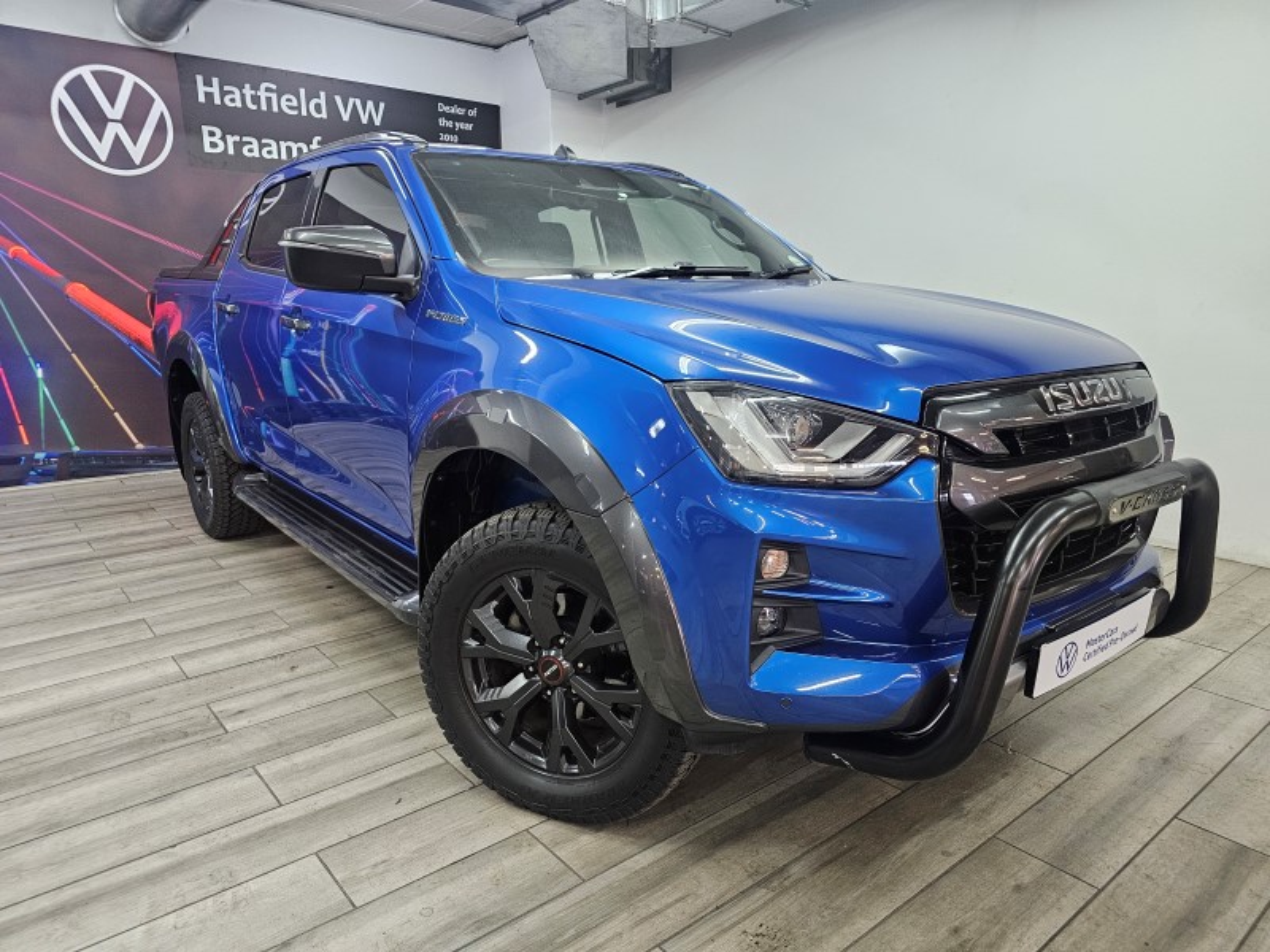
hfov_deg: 73.9
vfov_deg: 58.9
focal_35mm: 23
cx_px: 635
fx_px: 844
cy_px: 476
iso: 500
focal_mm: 6.3
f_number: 1.7
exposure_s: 1/100
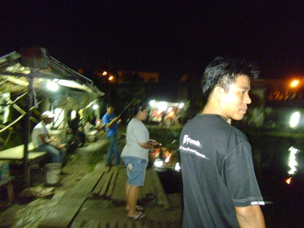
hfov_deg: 67.3
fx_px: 228
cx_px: 152
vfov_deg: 53.1
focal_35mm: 26
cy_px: 114
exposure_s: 1/4
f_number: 2.8
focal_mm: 4.7
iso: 500
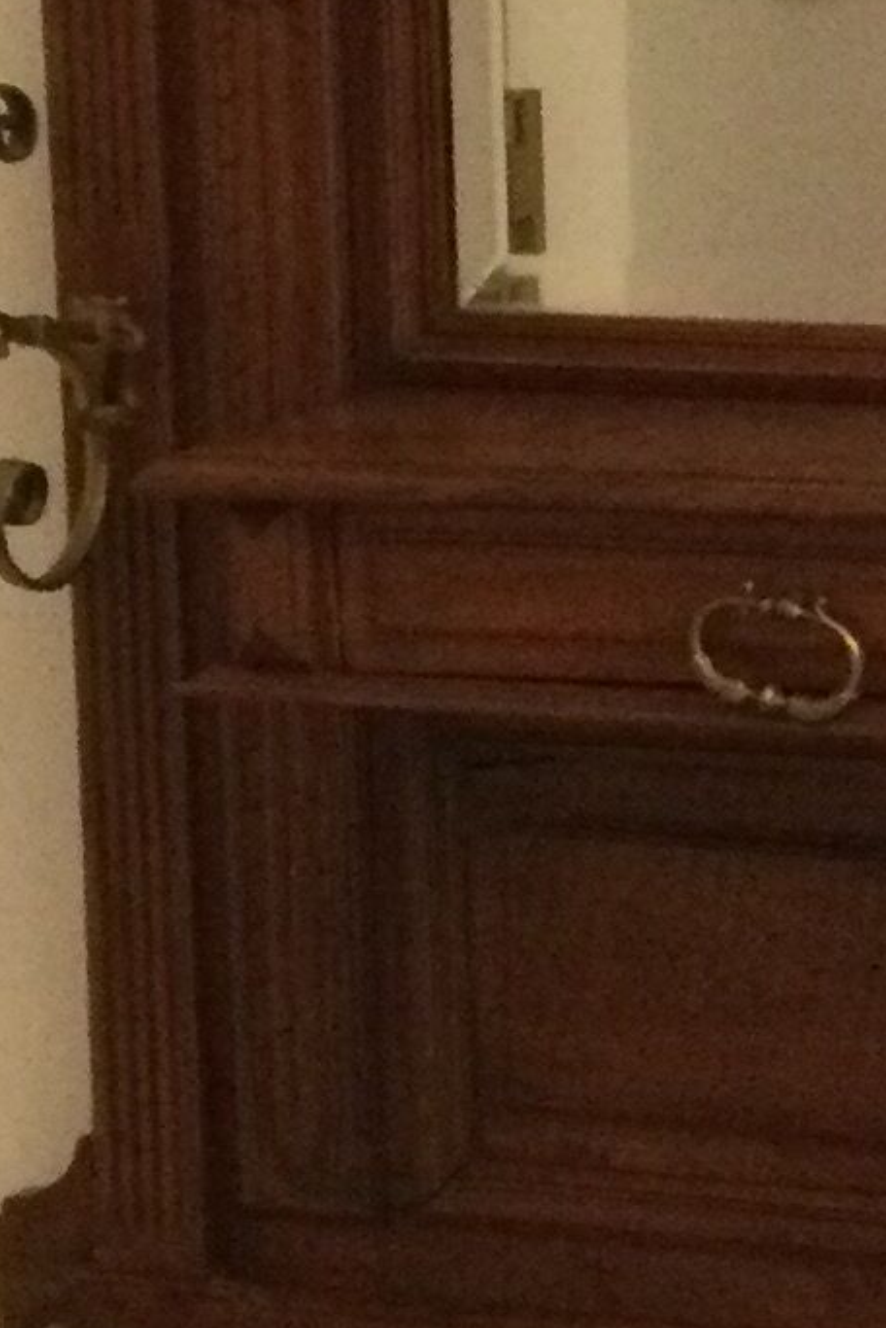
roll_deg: +1.0
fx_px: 5679
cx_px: 1191
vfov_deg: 13.3
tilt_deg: -9.6
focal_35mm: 154
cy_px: 568
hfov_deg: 8.8
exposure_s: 1/17
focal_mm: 3.3
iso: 250
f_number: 2.4
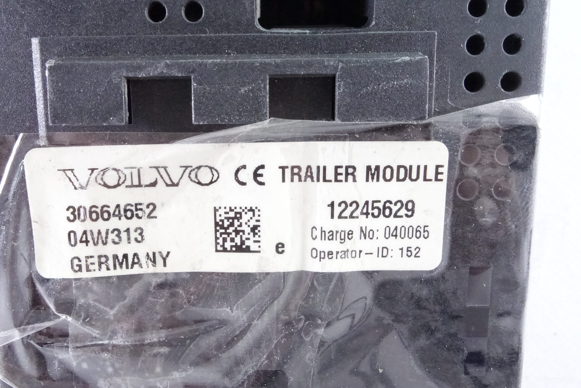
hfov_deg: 55.5
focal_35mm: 34
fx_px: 549
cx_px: 246
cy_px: 179
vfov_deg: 38.9
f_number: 11
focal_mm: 10.4
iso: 6400
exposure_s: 1/30
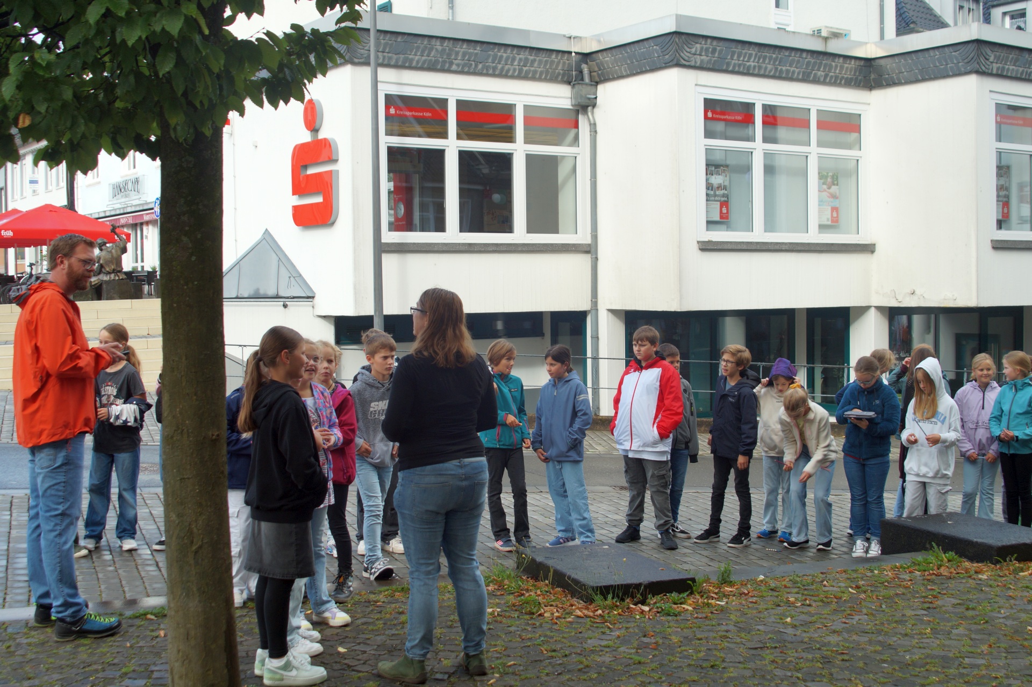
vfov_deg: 31.9
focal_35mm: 42
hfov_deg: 46.4
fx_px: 1203
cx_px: 516
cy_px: 344
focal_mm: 28
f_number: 5.6
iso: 100
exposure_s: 1/125
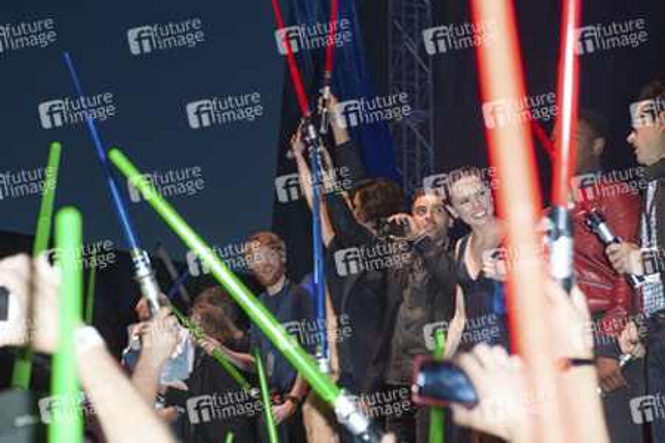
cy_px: 222
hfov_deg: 28.8
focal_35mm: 70
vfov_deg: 19.5
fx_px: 1293
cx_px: 332
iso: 640
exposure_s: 1/250
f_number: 4
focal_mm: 70
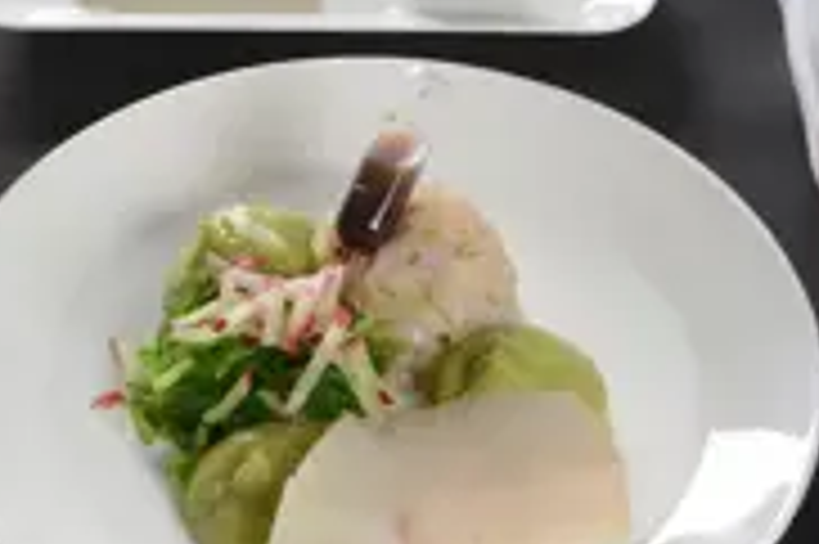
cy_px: 85
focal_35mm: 132
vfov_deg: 10.3
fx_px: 3000
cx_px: 288
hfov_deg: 15.5
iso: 100
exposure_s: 1/80
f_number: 8
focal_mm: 40
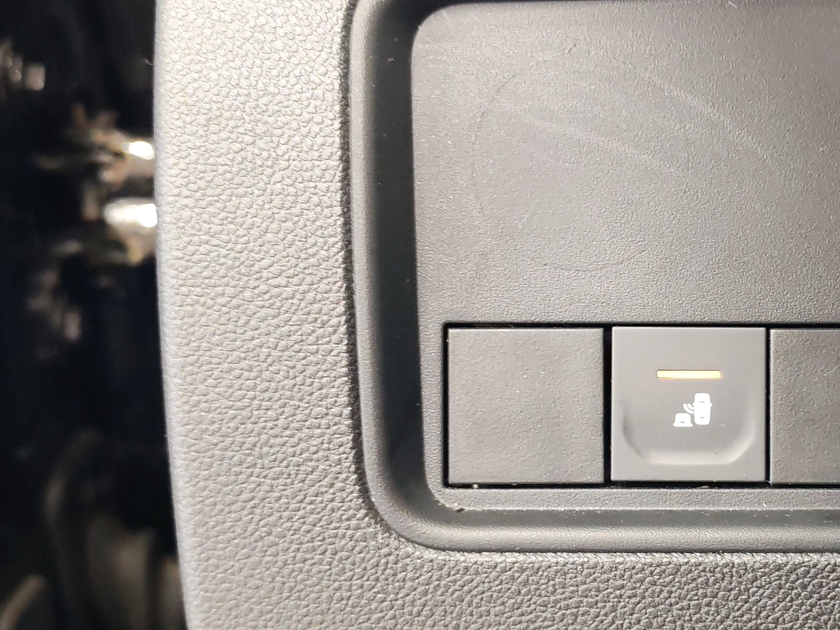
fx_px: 1432
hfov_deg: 31.6
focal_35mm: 59
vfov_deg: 24.7
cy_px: 400
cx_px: 708
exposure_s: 1/33
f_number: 1.9
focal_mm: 6.12
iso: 2000
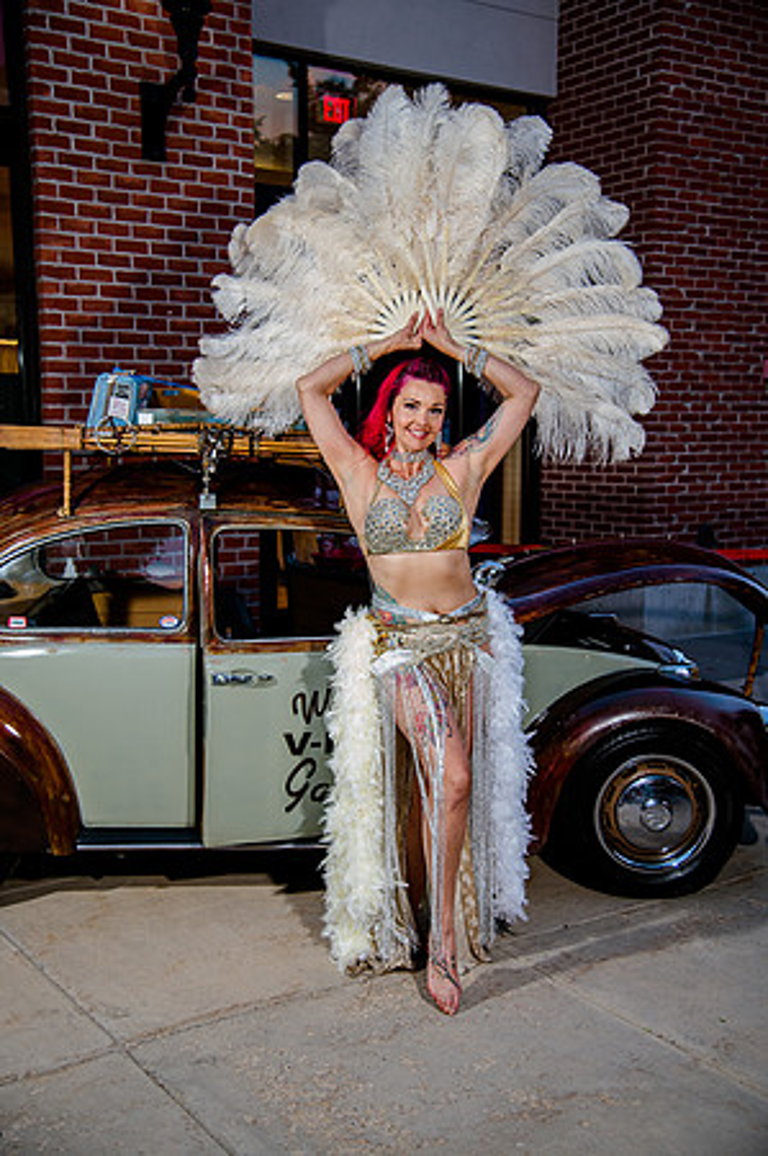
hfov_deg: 33.3
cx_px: 384
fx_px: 1283
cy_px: 578
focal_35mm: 40
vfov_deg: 48.5
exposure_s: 1/125
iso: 1250
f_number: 4
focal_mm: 40
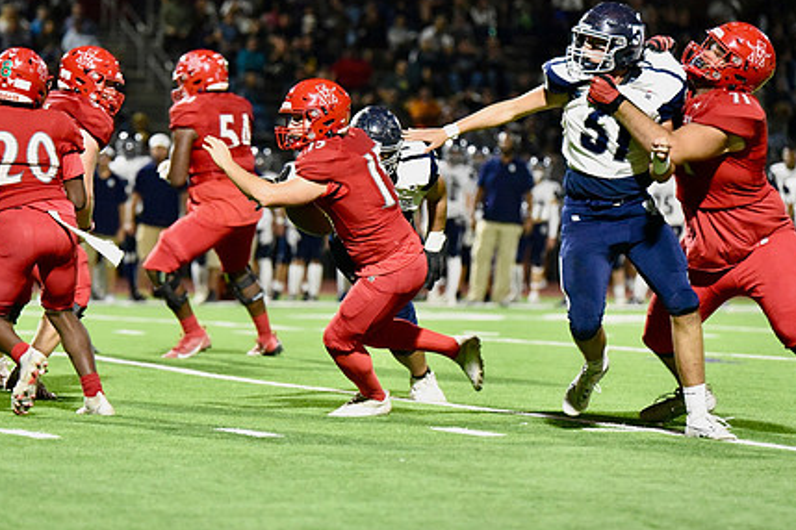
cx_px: 382
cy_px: 184
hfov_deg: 9.0
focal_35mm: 230
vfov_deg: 6.0
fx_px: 5085
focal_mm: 170
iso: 12800
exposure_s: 1/1000
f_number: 2.8
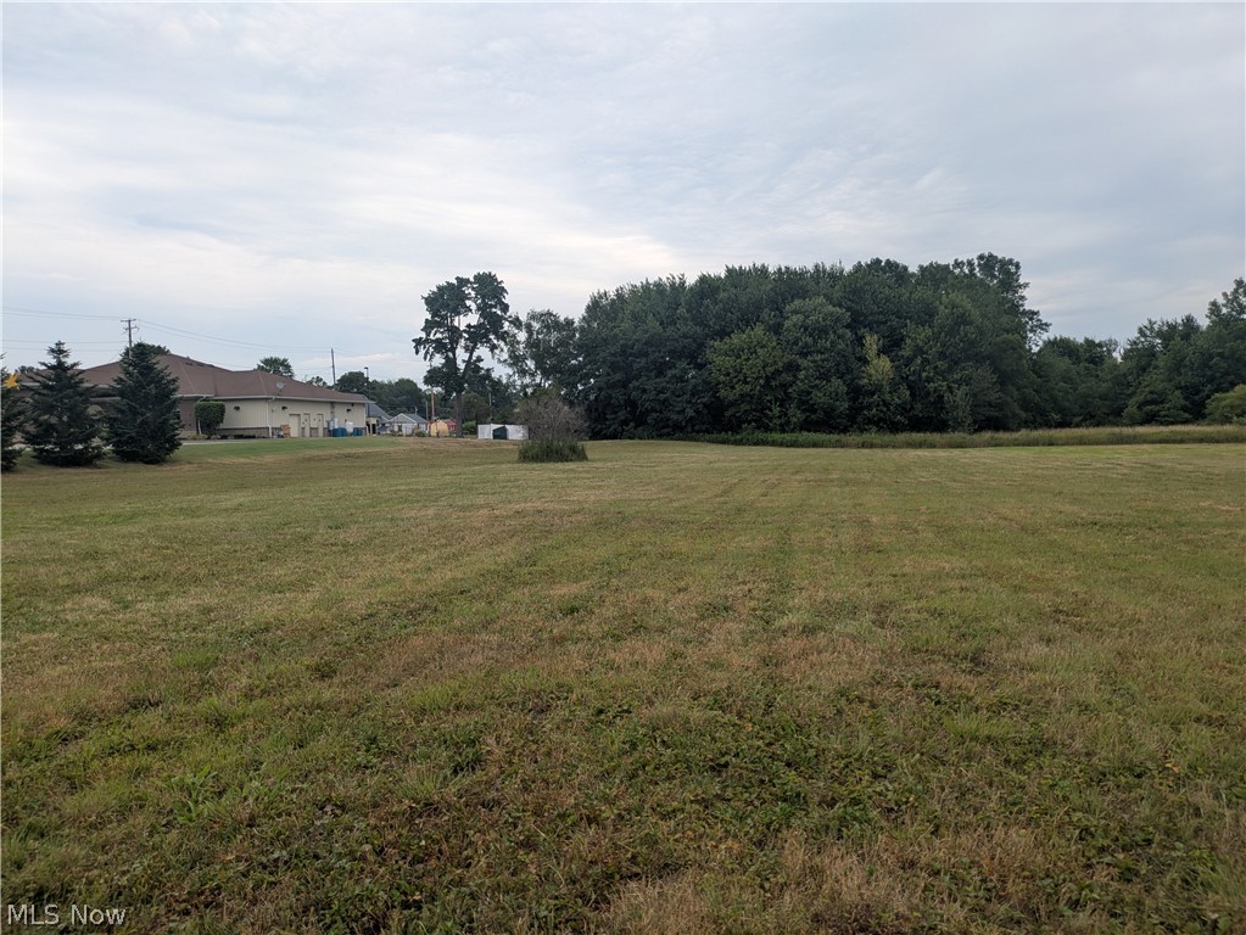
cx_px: 623
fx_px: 900
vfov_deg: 54.9
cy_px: 468
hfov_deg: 69.4
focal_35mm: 25
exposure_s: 1/772
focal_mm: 5.43
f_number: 1.89
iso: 46
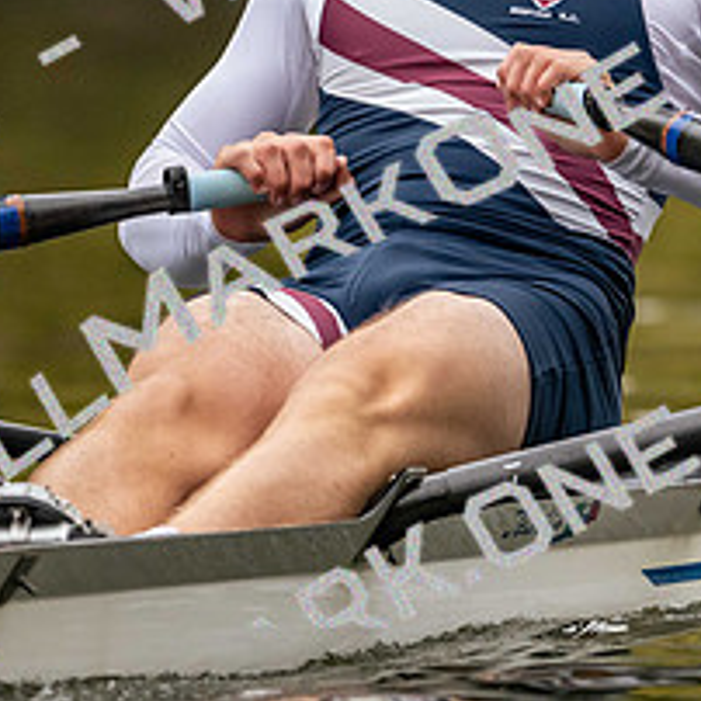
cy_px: 33
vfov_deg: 1.8
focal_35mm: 977
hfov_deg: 1.8
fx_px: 22384
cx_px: 566
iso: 2500
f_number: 4.5
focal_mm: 400
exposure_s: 1/2500
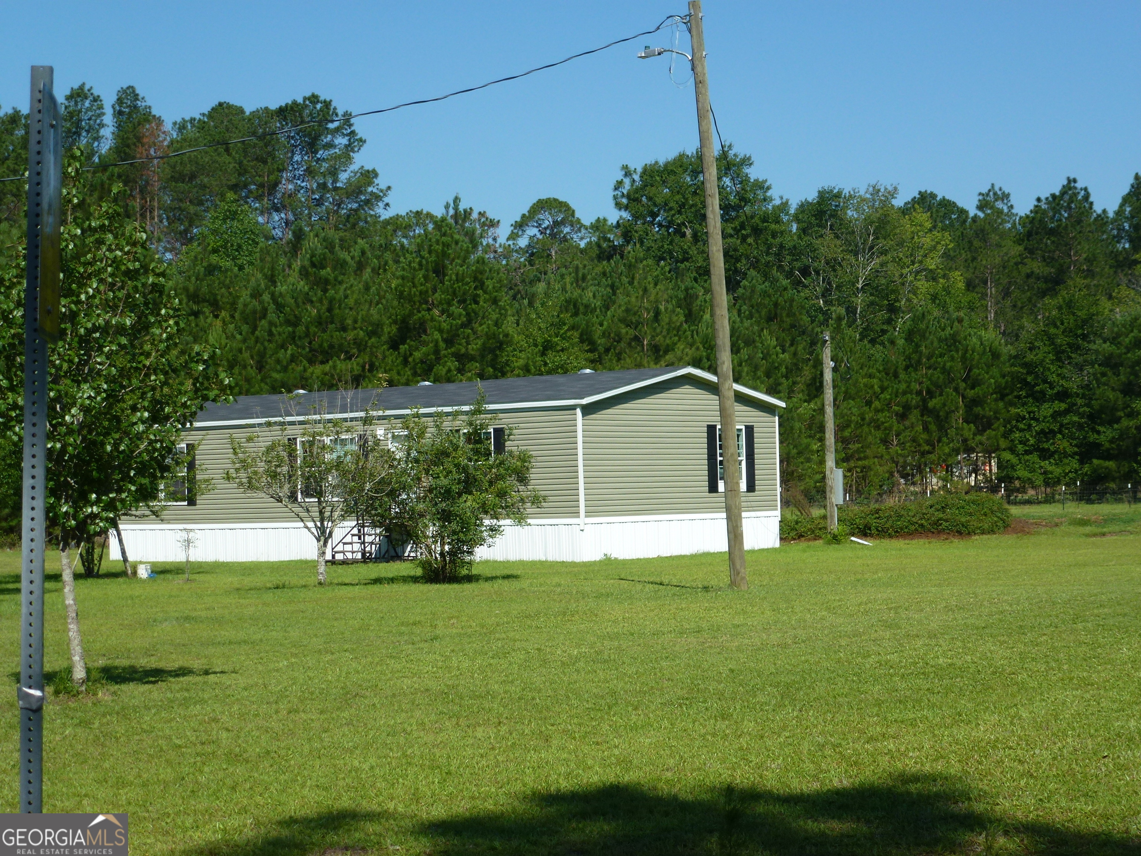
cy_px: 428
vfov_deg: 22.6
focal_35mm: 65
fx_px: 2143
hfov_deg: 29.8
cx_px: 570
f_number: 4.6
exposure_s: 1/800
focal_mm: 11.7
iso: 100
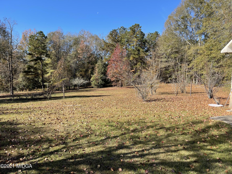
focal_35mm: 26
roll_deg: -0.7
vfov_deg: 53.1
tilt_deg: -4.2
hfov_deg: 67.3
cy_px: 87
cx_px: 116
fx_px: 174
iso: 32
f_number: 1.6
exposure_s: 1/1597
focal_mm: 5.1
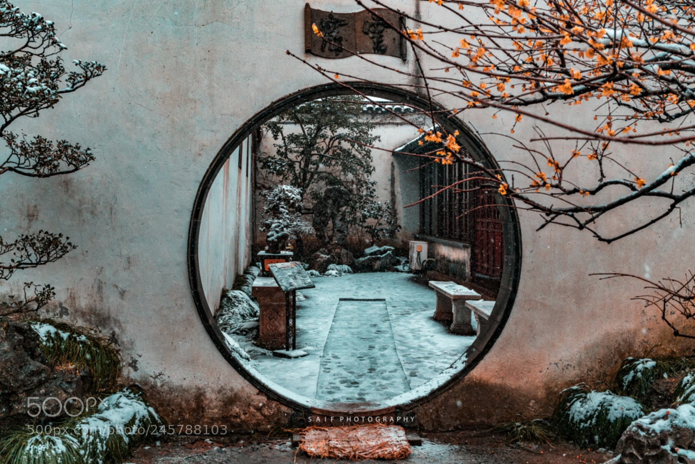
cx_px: 348
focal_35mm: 35
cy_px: 232
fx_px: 676
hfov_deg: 54.4
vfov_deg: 37.9
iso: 1600
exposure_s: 1/640
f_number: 8
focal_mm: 35
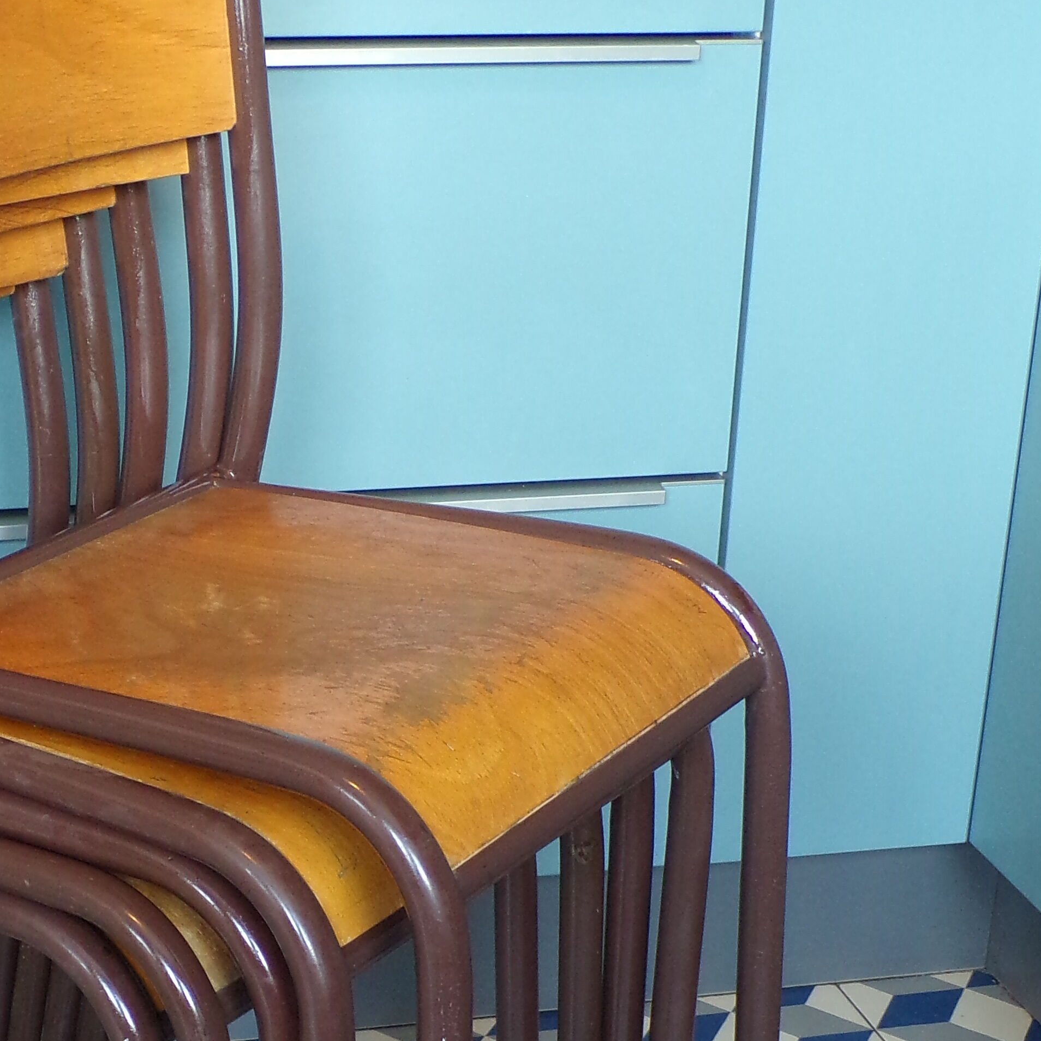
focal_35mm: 79
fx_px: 2688
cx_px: 288
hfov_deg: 21.8
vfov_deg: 21.7
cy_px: 793
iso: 200
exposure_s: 1/18
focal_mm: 6.6
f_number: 3.3
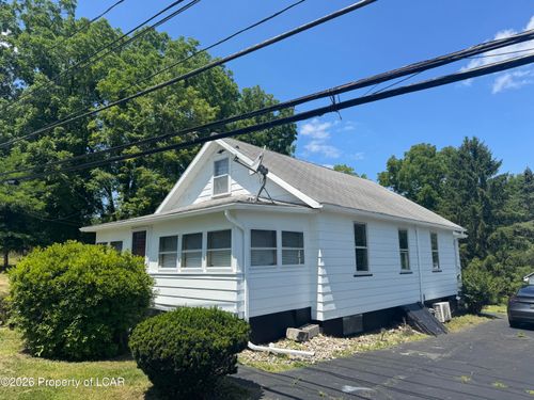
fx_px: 370
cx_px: 267
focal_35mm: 24
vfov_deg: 56.8
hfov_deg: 71.6
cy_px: 200
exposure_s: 1/3413
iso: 80
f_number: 1.78
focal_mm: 6.76
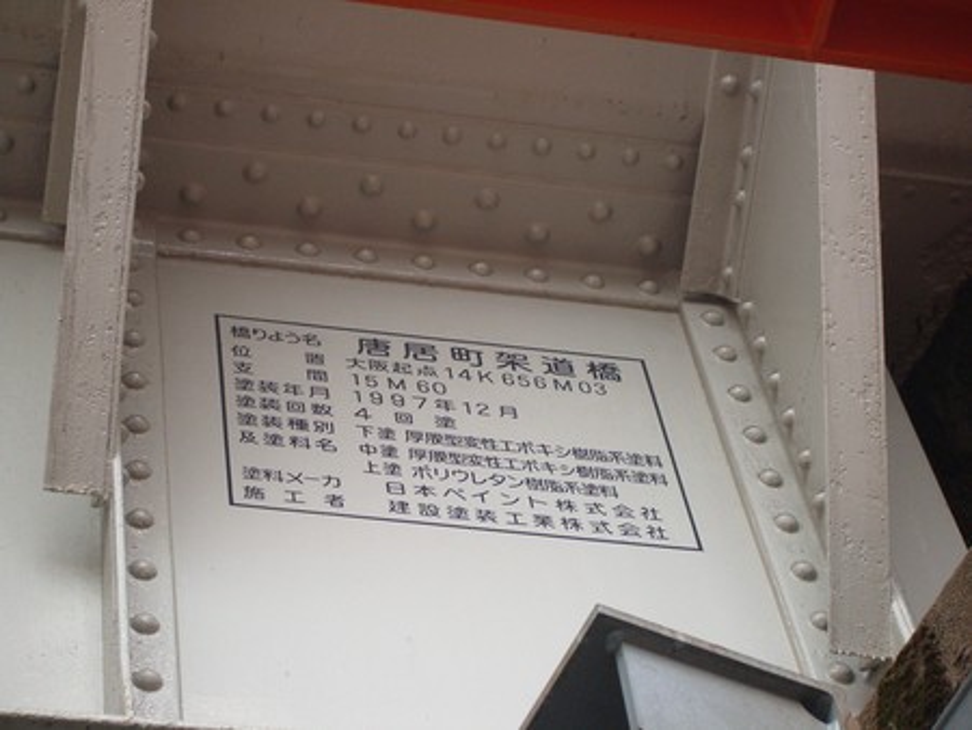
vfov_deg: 14.1
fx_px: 2950
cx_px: 486
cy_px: 365
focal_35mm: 105
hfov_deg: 18.7
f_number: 4.8
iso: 200
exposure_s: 1/100
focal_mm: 17.4
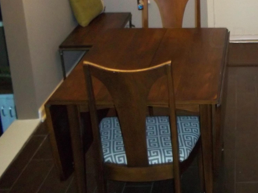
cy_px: 37
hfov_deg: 25.3
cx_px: 260
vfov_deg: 19.9
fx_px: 544
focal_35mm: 73
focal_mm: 6.5
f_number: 3.1
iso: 320
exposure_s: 1/30
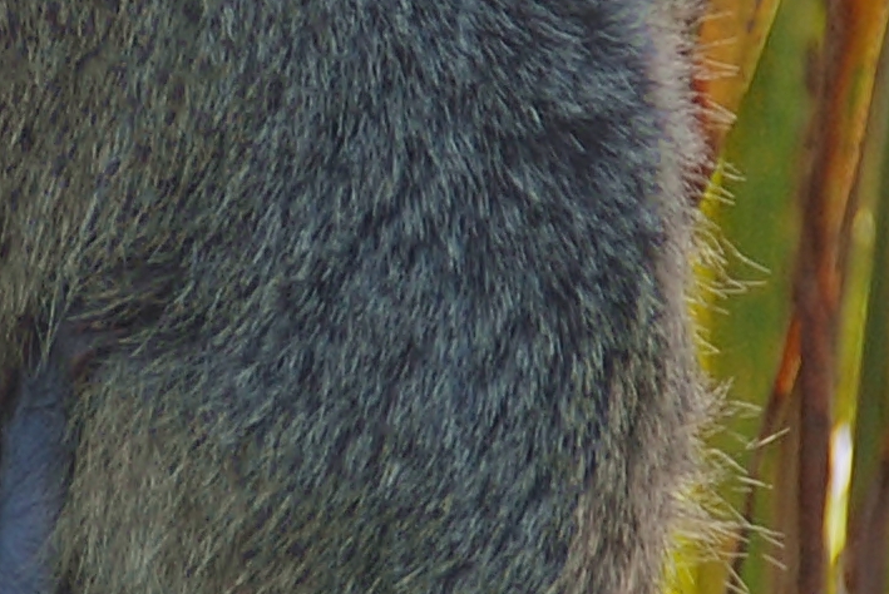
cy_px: 225
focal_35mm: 904
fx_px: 22341
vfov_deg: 1.5
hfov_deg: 2.3
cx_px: -106
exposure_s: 1/125
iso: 110
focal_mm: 200
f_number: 6.3
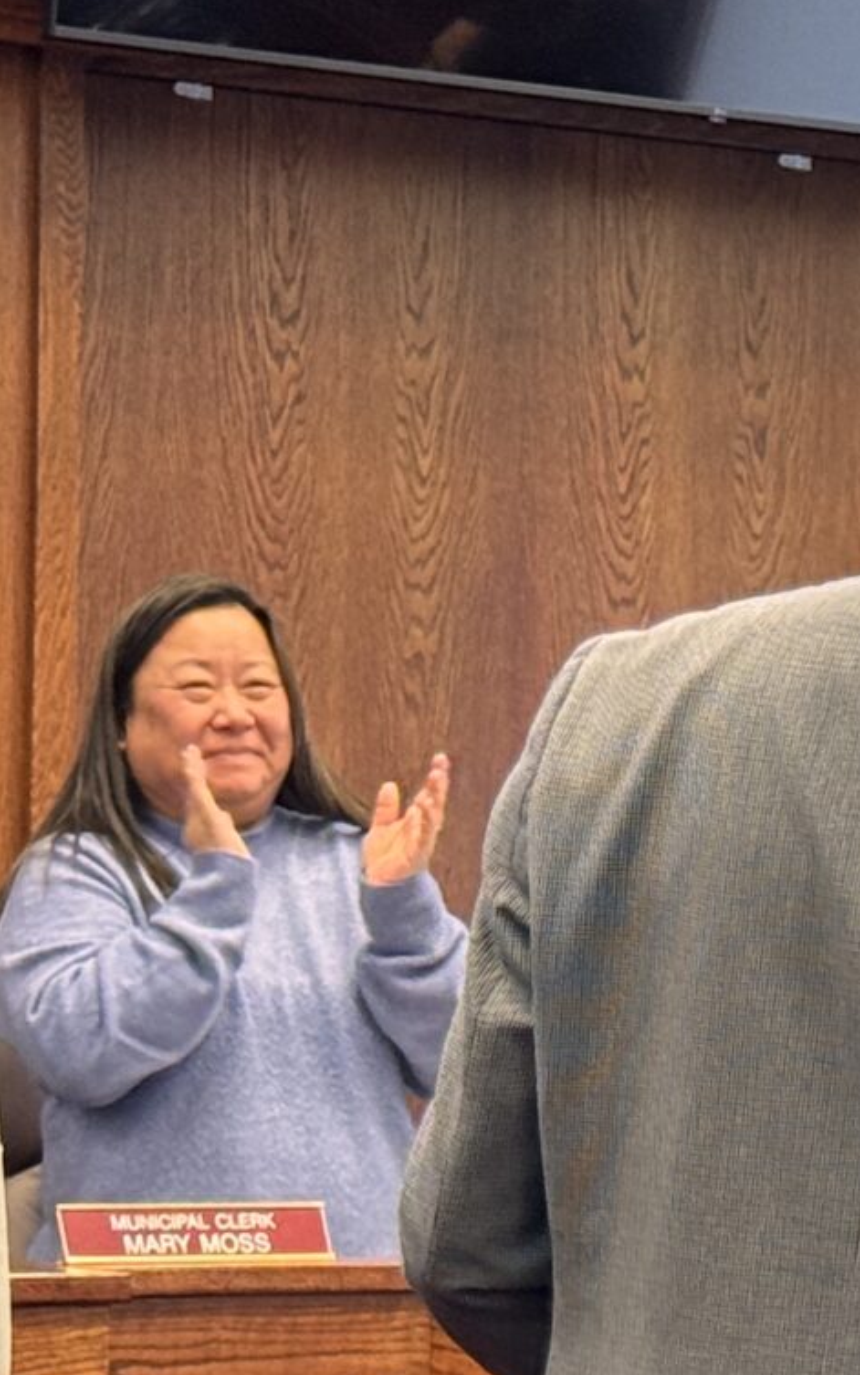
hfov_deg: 7.3
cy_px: 926
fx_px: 6484
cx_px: 1691
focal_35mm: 173
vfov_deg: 12.1
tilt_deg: +0.2
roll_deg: -0.9
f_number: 1.78
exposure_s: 1/60
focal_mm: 6.76
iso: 100
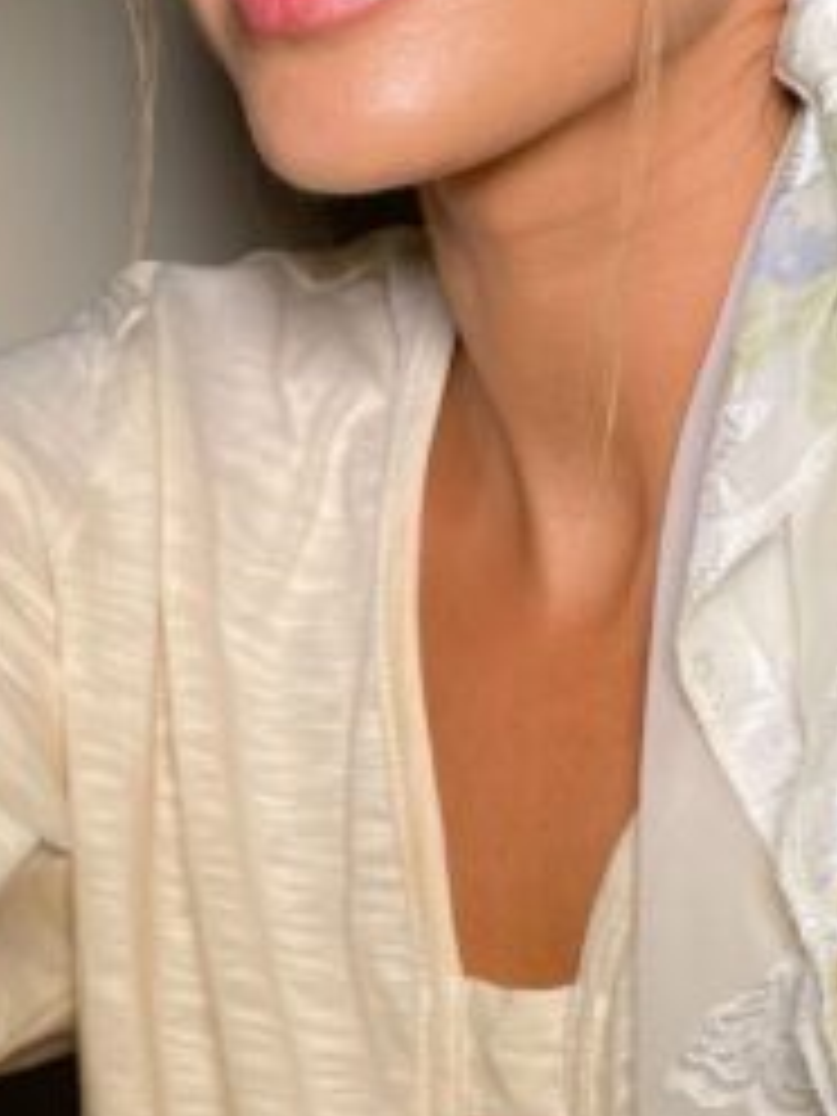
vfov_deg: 19.1
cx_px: 616
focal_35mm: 101
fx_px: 3256
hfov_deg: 14.6
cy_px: 99
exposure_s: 1/136
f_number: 1.6
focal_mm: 5.1
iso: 32
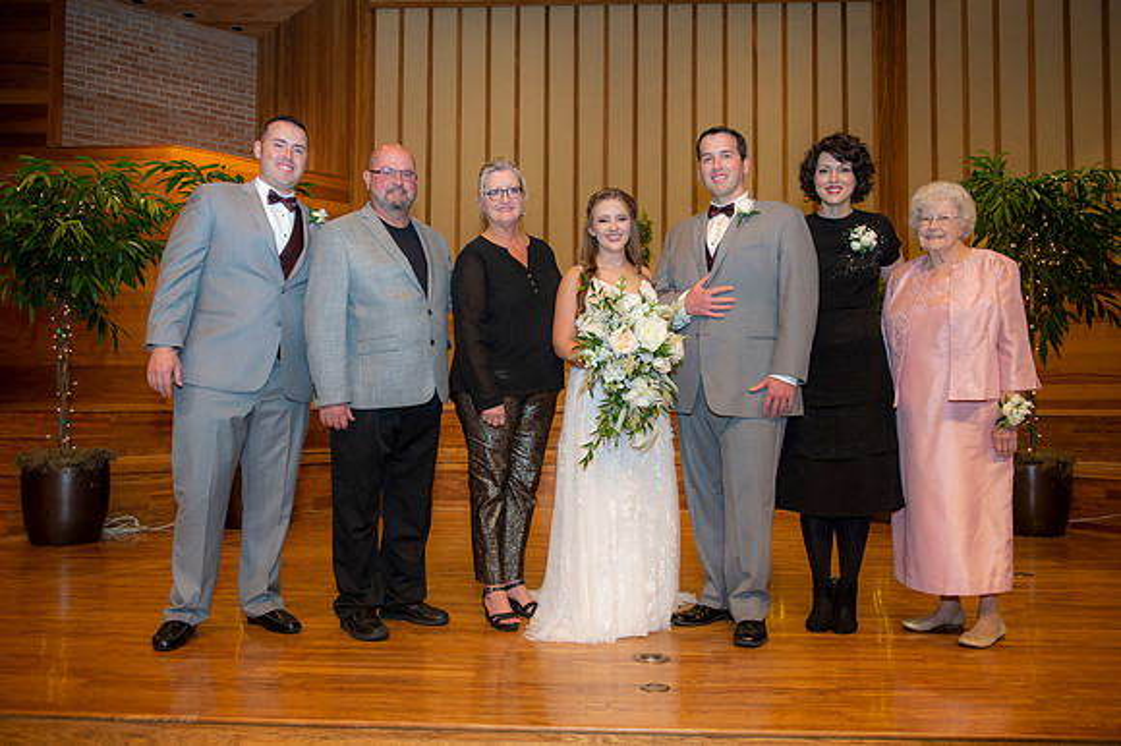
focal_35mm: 29
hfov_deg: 63.7
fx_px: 902
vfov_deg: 44.9
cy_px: 373
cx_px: 560
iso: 800
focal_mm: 29
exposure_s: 1/160
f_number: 3.5
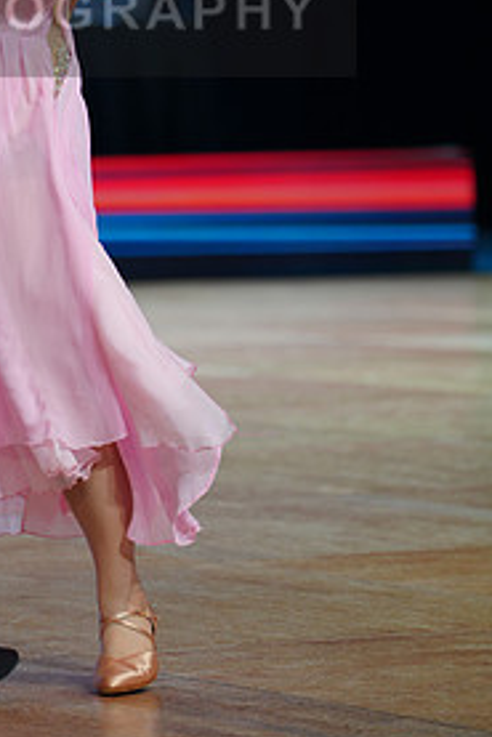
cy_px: -11
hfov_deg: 4.9
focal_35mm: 278
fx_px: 5691
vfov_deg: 7.4
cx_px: -9
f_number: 2.8
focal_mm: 133
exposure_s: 1/400
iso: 400
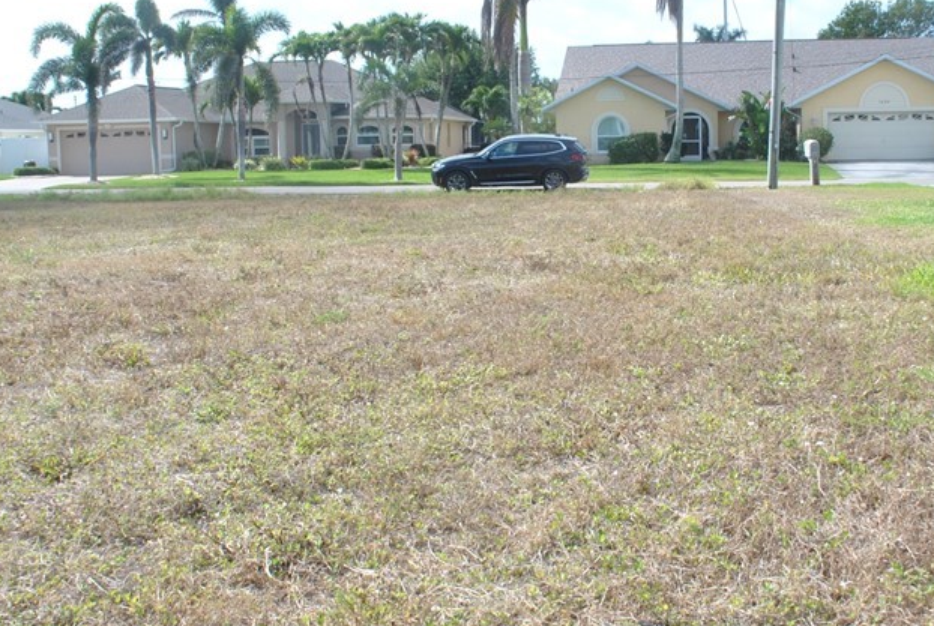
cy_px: 236
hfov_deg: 41.7
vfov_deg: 28.7
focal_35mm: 47
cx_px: 538
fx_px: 1221
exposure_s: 1/125
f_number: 5.6
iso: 200
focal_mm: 18
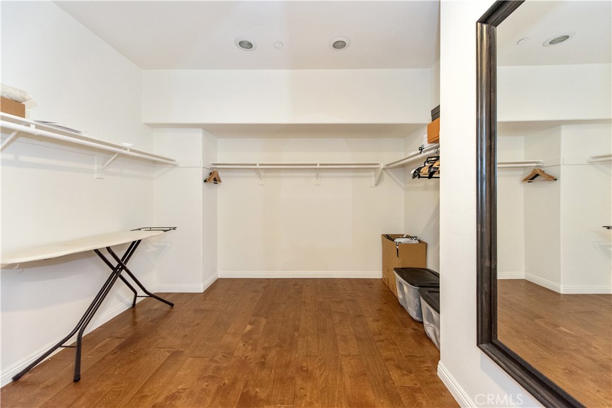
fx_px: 238
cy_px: 204
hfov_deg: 104.2
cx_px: 306
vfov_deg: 81.2
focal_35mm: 14
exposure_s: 1/60
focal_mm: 14
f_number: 2.8
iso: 2200
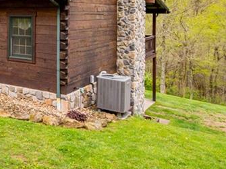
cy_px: 10
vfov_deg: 28.5
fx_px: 316
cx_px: -27
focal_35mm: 48
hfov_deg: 33.8
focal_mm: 11
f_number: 6.3
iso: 100
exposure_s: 1/250
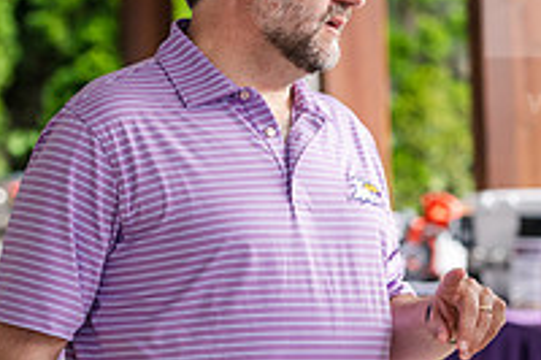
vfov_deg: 5.1
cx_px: 403
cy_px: 158
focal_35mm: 267
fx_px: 4009
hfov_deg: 7.7
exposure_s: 1/250
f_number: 4
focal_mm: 92
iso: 250
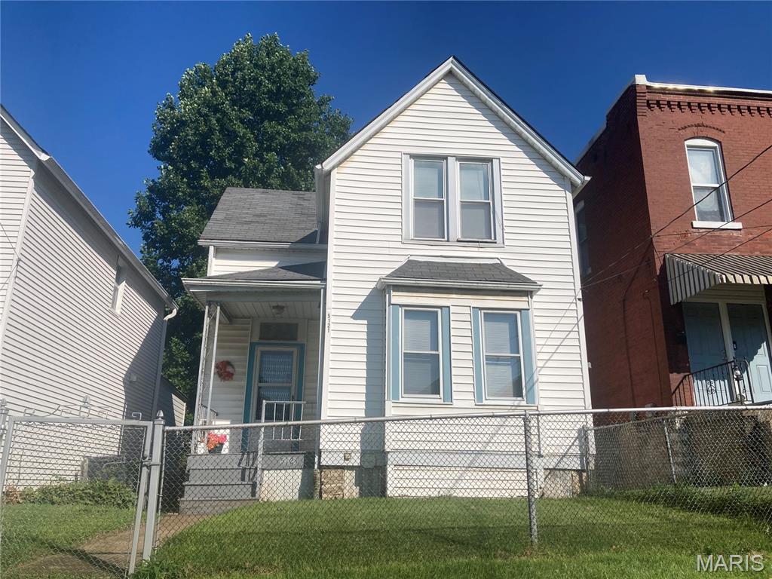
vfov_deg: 49.7
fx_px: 624
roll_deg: -0.9
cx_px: 386
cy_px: 290
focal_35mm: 28
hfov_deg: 63.4
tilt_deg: +18.9
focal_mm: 3.99
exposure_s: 1/4367
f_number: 1.8
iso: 20
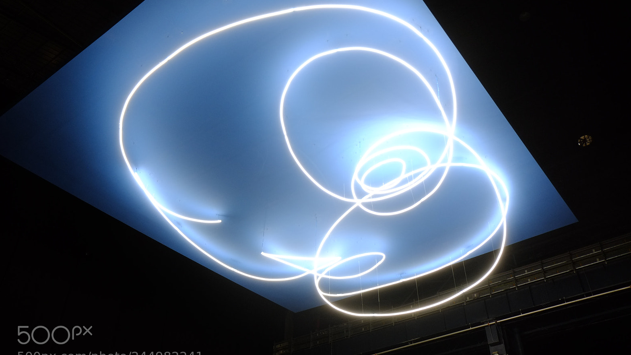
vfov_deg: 37.8
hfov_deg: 62.6
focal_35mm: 31
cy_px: 173
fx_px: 519
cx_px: 314
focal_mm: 19.6
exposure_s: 1/13
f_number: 2.8
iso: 500
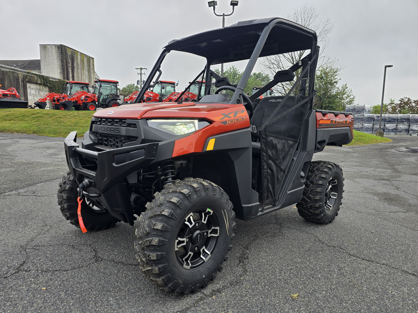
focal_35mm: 23
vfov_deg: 58.9
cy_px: 156
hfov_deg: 73.9
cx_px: 209
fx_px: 278
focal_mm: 6.3
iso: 16
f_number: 1.7
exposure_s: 1/180
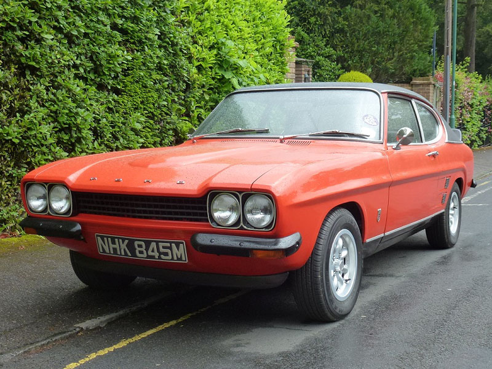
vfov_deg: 32.2
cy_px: 184
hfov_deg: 42.1
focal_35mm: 45
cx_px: 246
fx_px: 640
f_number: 4
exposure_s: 1/80
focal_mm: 8
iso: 160
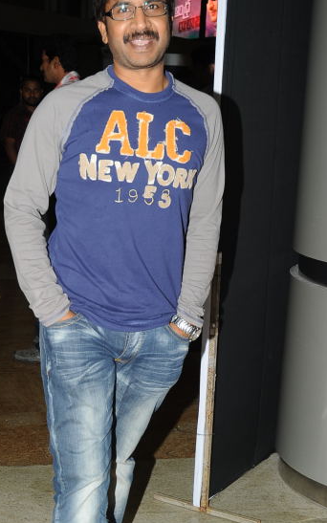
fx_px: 870
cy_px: 320
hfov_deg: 21.3
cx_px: 143
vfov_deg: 33.3
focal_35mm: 61
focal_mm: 32
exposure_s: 1/125
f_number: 5.6
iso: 250
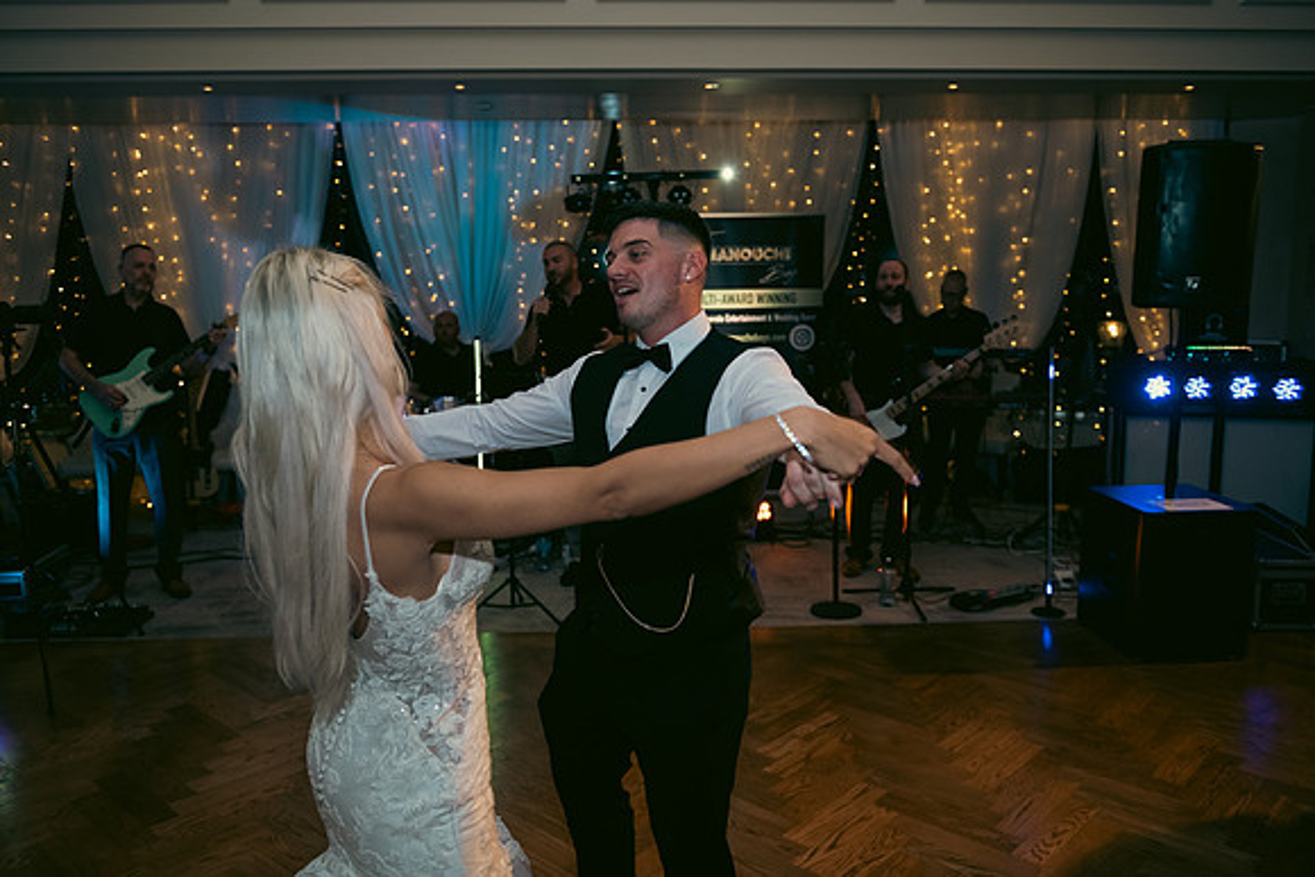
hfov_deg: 63.6
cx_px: 658
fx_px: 1060
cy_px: 438
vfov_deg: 45.0
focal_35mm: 29
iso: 640
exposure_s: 1/160
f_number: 3.5
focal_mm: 29
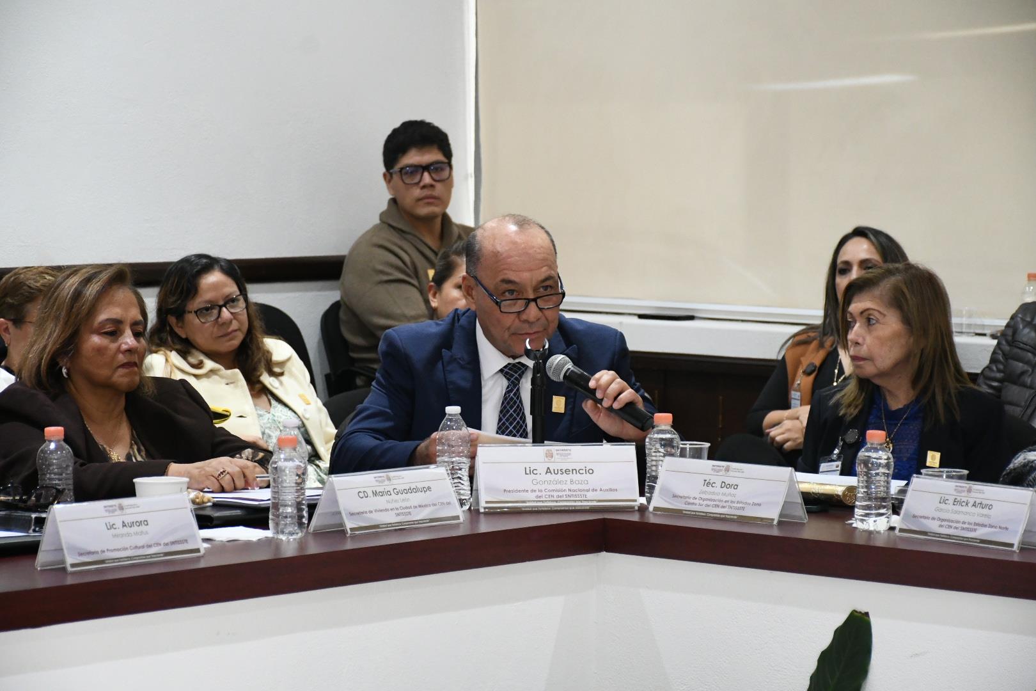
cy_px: 346
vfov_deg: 10.8
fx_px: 3654
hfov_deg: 16.1
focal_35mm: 127
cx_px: 518
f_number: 5.3
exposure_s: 1/100
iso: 4000
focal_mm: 85
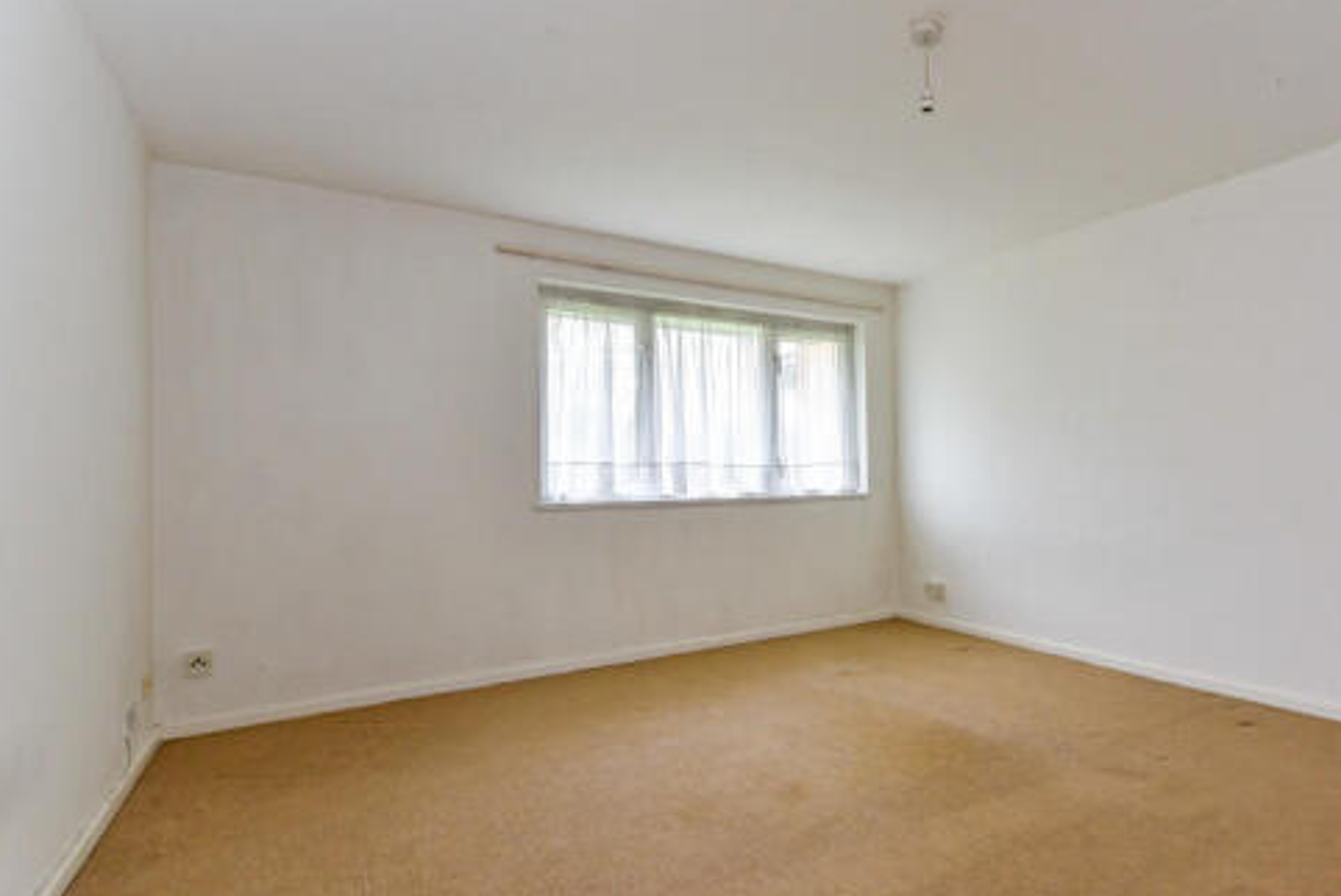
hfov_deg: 83.8
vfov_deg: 64.6
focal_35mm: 19
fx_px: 708
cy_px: 463
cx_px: 899
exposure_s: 1/20
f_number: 8
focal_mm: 14
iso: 400
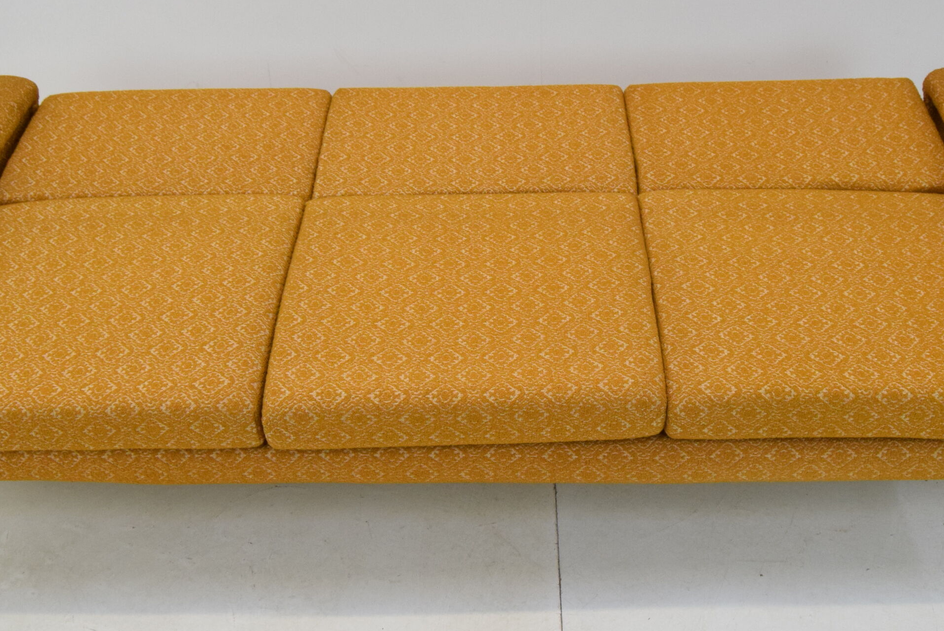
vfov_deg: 28.7
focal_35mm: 47
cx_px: 502
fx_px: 1233
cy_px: 277
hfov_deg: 41.9
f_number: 7.1
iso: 1600
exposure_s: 1/200
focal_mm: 20
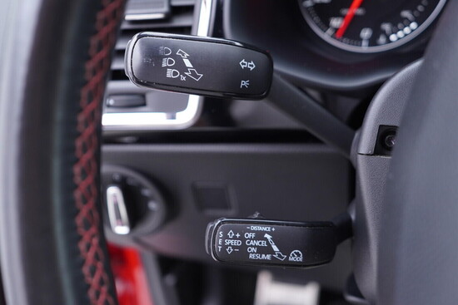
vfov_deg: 36.9
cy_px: 152
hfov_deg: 53.1
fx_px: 458
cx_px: 229
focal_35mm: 36
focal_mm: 24
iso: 400
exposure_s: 1/40
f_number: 2.8
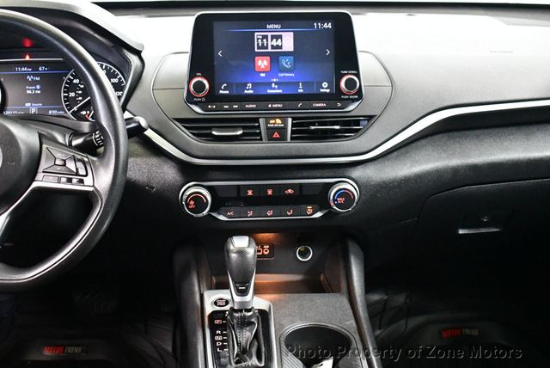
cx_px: 275
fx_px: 765
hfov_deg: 39.6
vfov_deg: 27.0
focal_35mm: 50
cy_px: 184
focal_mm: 25
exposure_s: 1/60
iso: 9000
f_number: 4
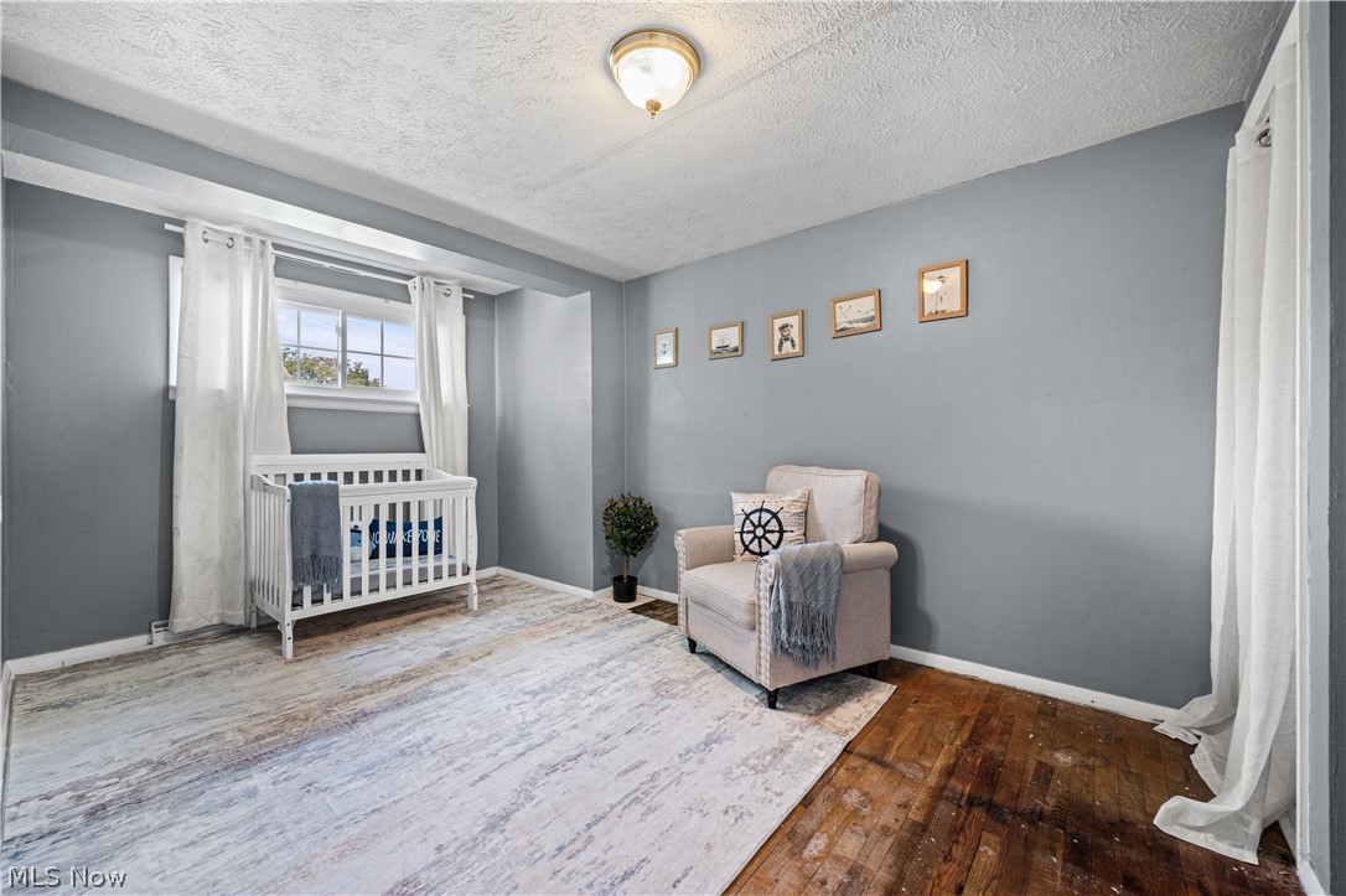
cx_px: 673
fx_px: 523
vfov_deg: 81.2
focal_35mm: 14
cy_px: 448
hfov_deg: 104.3
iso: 250
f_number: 9
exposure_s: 1.3
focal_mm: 14
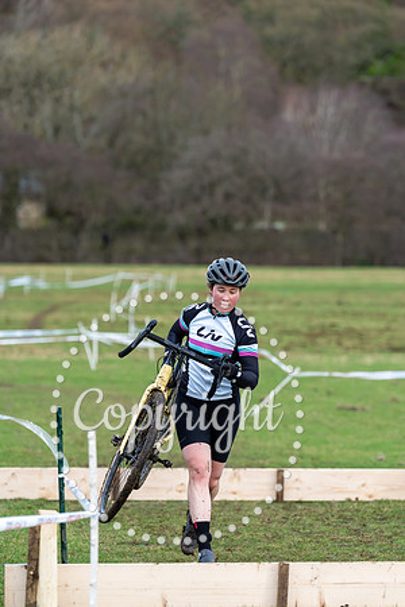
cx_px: 202
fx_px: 2548
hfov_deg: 9.1
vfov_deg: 13.6
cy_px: 304
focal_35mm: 151
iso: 1250
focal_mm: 151
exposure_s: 1/1000
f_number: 3.5
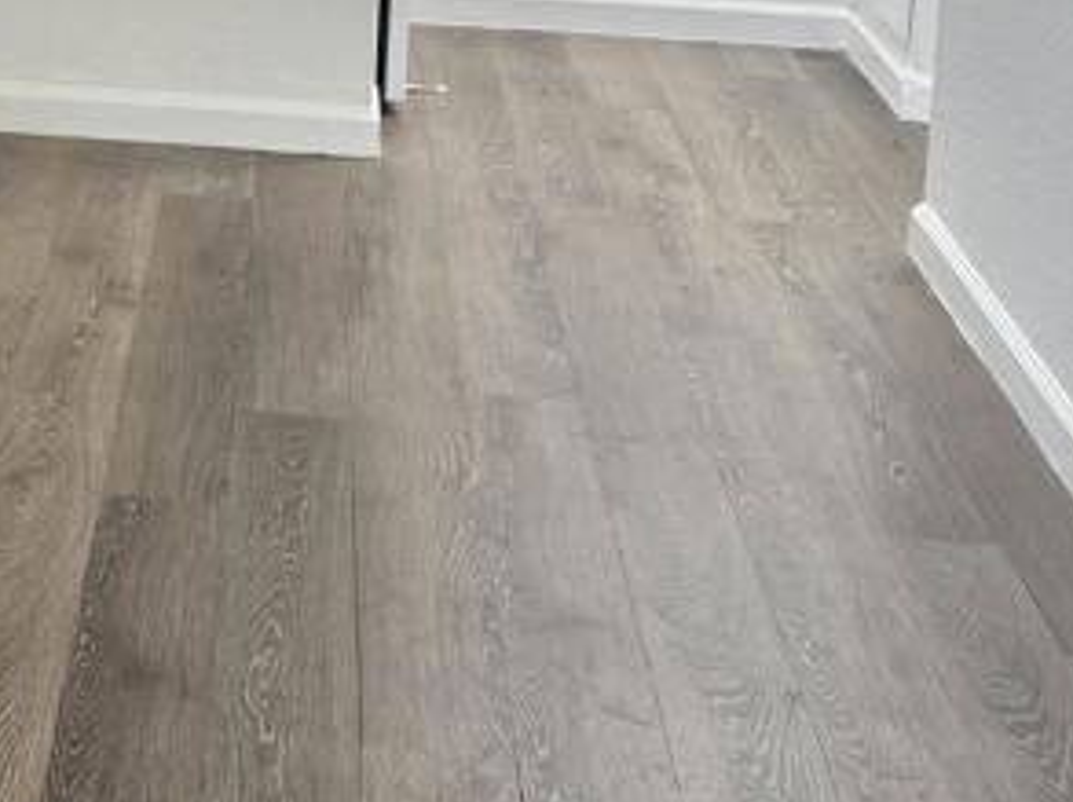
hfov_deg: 22.1
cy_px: -212
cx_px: -103
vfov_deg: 16.6
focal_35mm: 84
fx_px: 2601
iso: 160
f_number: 1.78
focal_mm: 6.76
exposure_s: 1/120
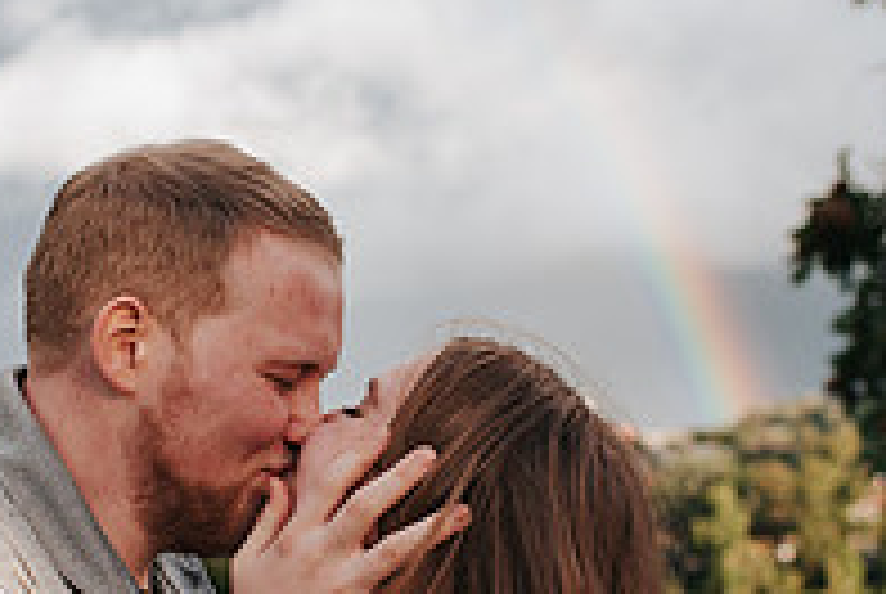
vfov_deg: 13.3
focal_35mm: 103
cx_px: 301
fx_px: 2539
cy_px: 493
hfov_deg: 19.7
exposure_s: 1/400
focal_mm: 35
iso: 110
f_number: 3.2
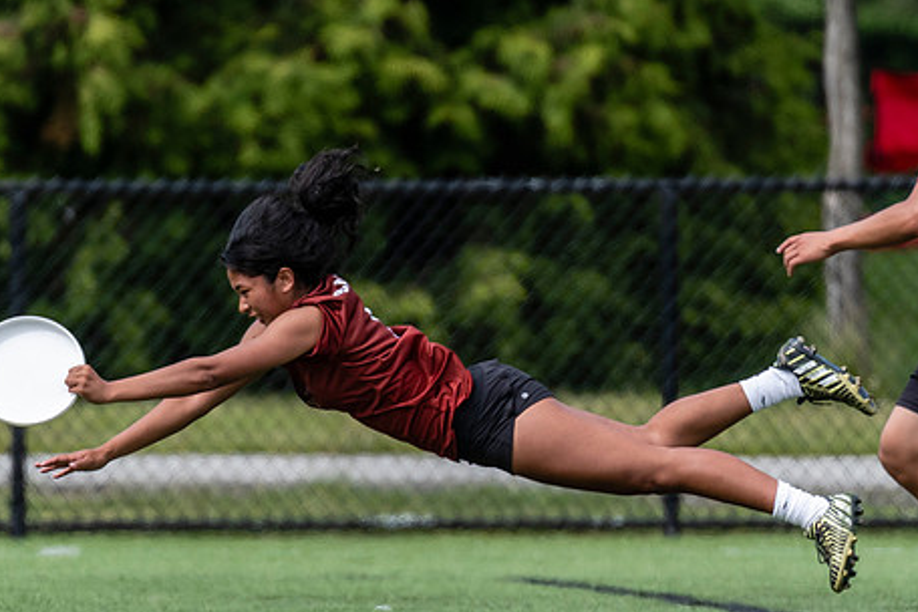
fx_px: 31439
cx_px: 513
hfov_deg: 1.7
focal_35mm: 1233
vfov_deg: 1.1
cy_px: 376
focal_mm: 400
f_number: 4
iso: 360
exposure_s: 1/1600
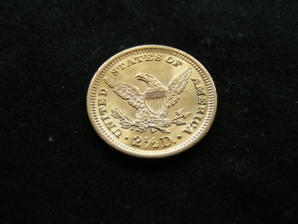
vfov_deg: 23.3
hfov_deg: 30.7
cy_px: 112
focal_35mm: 63
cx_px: 149
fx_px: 542
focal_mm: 9.7
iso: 50
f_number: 3.2
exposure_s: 1/80
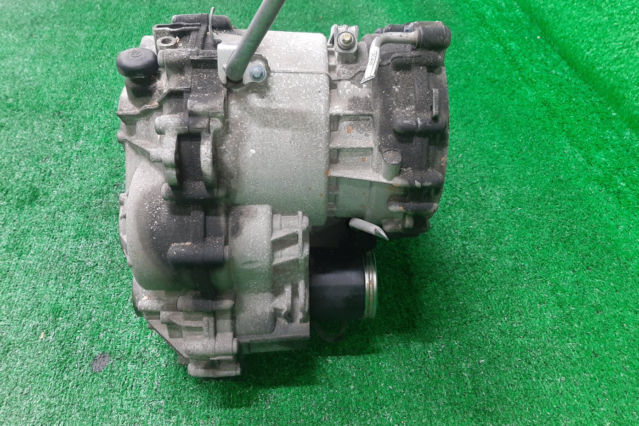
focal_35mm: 28
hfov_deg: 65.5
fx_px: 497
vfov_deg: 46.3
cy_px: 187
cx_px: 318
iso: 201
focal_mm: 3.93
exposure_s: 1/50
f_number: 1.7
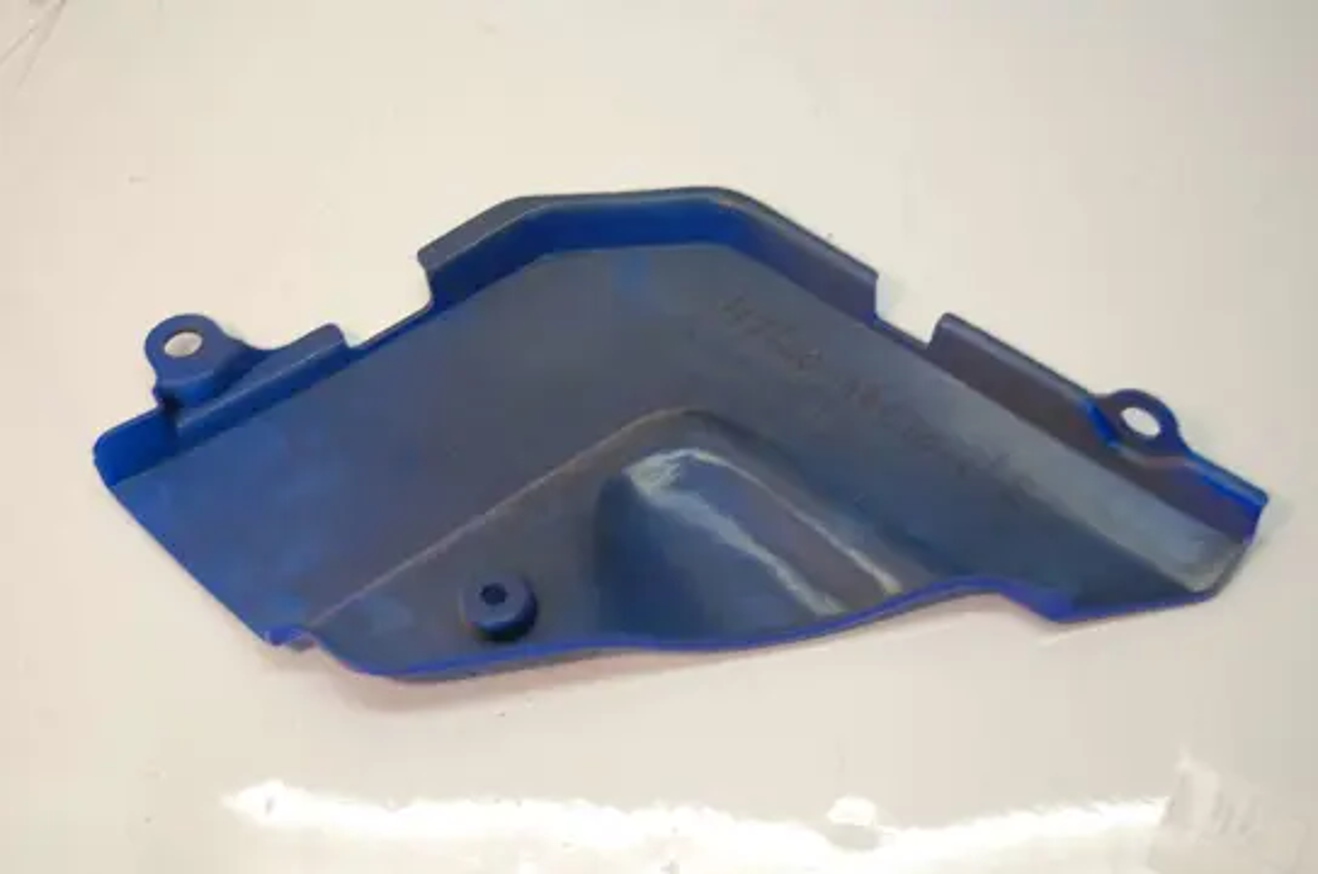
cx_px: 659
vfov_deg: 26.4
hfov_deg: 38.9
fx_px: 1864
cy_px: 437
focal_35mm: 51
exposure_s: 1/50
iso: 400
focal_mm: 34
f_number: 4.5
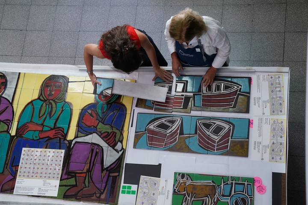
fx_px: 488
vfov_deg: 23.8
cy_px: 102
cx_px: 154
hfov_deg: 35.1
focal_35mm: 57
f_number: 5.6
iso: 3200
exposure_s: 1/160
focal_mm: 57
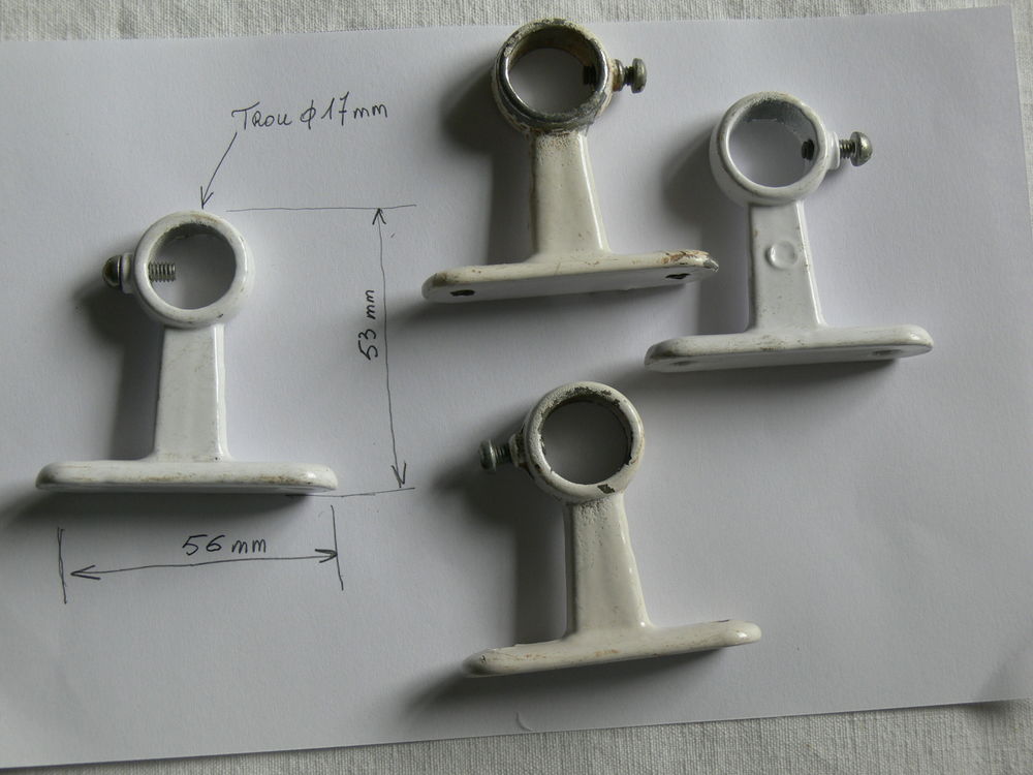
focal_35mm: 50
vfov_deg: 29.1
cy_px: 388
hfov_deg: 38.2
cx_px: 516
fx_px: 1492
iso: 80
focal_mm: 9.9
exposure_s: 1/50
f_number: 3.2
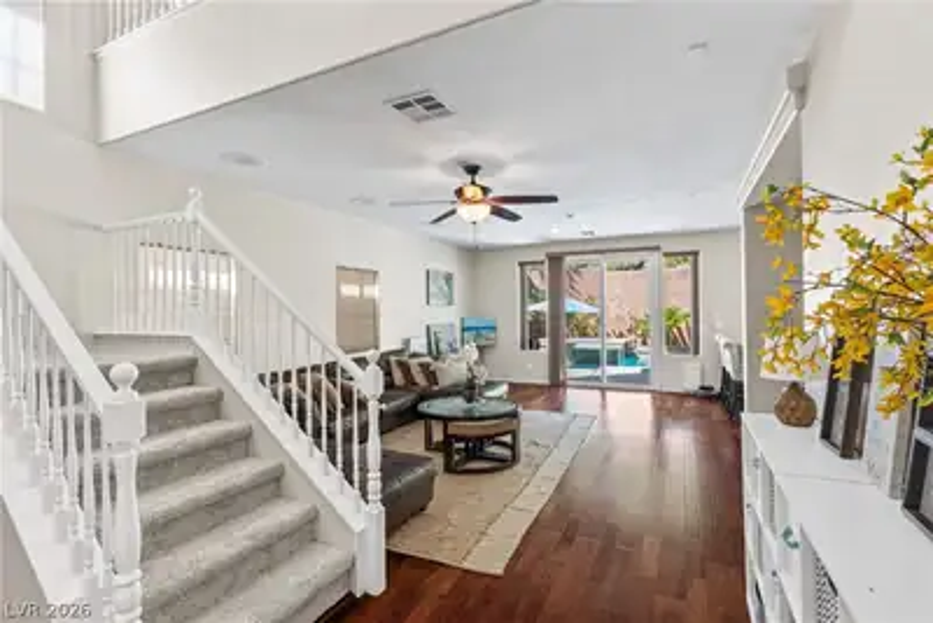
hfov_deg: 93.3
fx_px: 441
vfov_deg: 70.5
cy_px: 312
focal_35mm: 17
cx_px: 466
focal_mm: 17
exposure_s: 1/2
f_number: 8
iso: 400
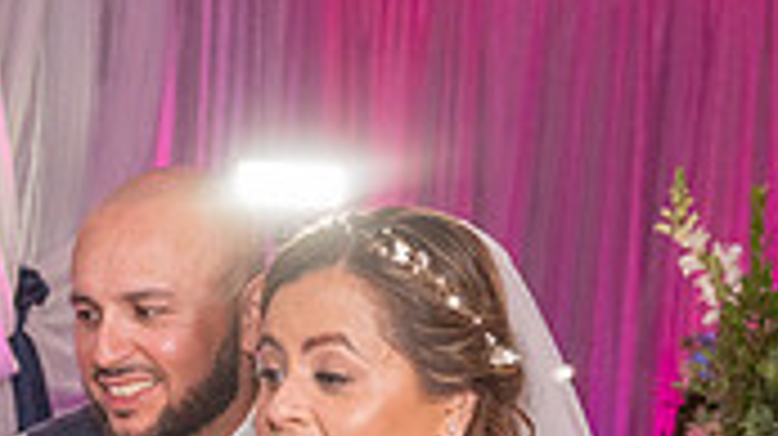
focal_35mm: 102
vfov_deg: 11.2
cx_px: 4
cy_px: 739
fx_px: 2103
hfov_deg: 20.3
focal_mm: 29
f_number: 4.5
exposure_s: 1/200
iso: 1600
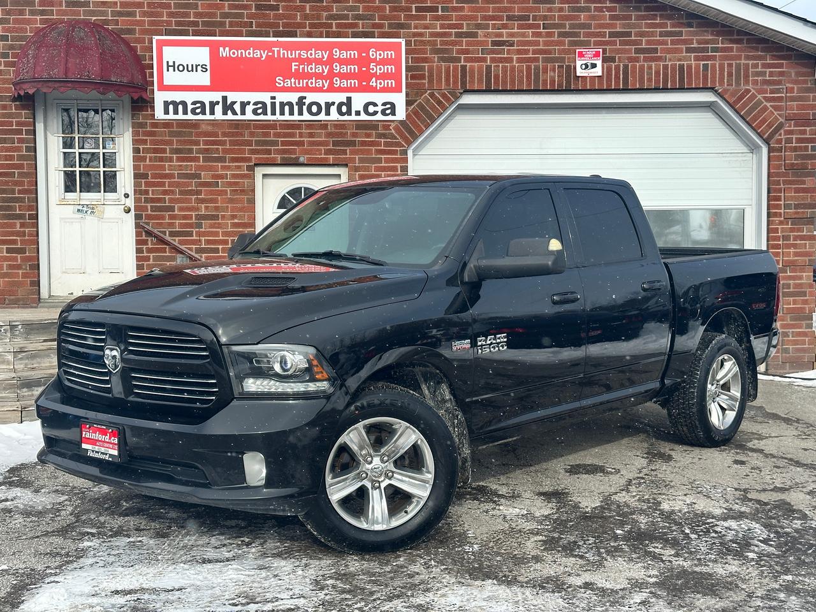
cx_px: 408
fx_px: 1131
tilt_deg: -2.7
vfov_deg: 30.3
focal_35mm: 48
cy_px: 306
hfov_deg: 39.7
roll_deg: +0.7
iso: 64
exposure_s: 1/2358
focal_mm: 6.86
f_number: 1.78
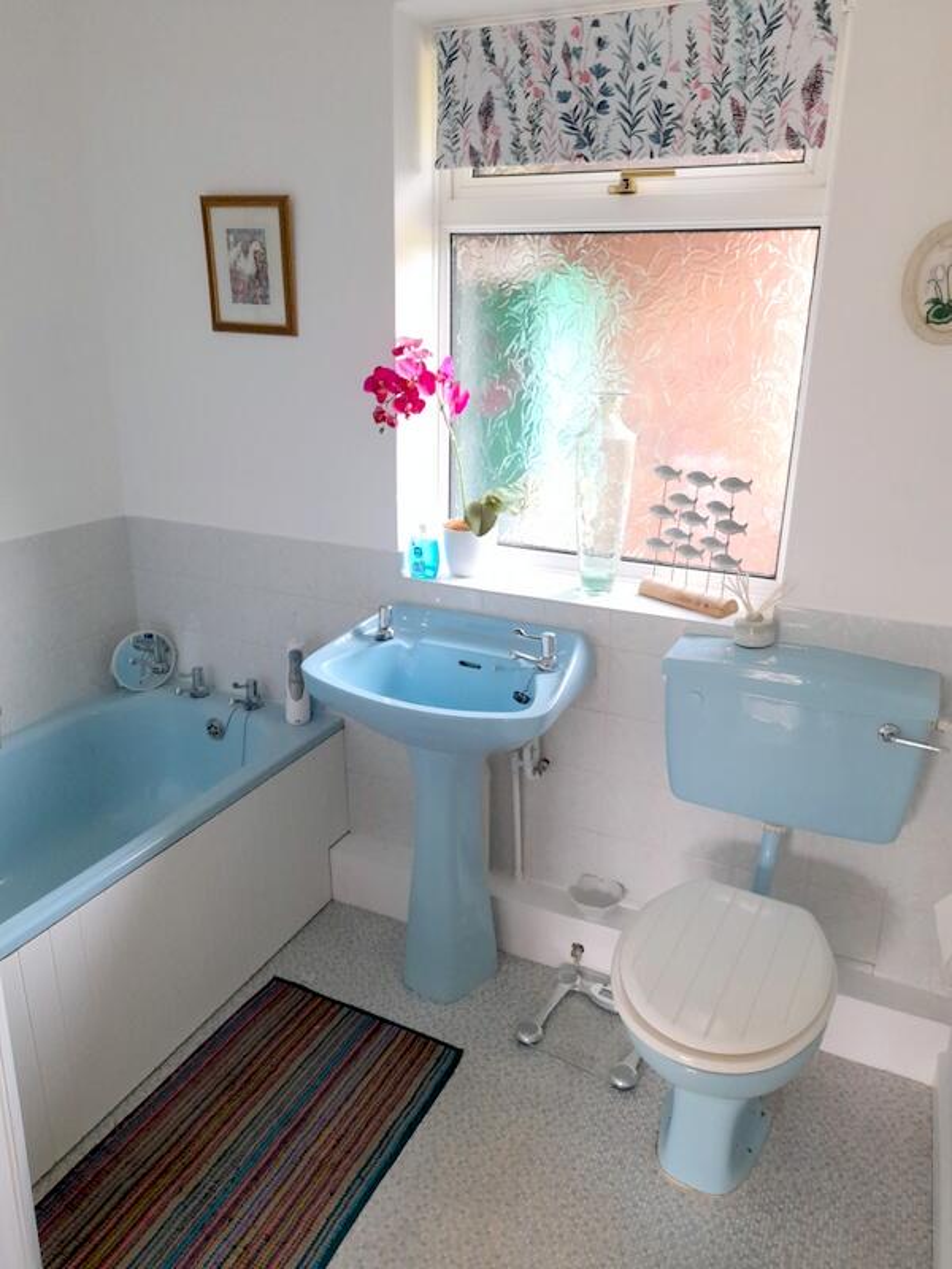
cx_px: 476
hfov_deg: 54.9
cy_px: 634
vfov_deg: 69.4
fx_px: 917
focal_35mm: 25
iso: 160
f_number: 2
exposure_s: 1/60
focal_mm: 4.6
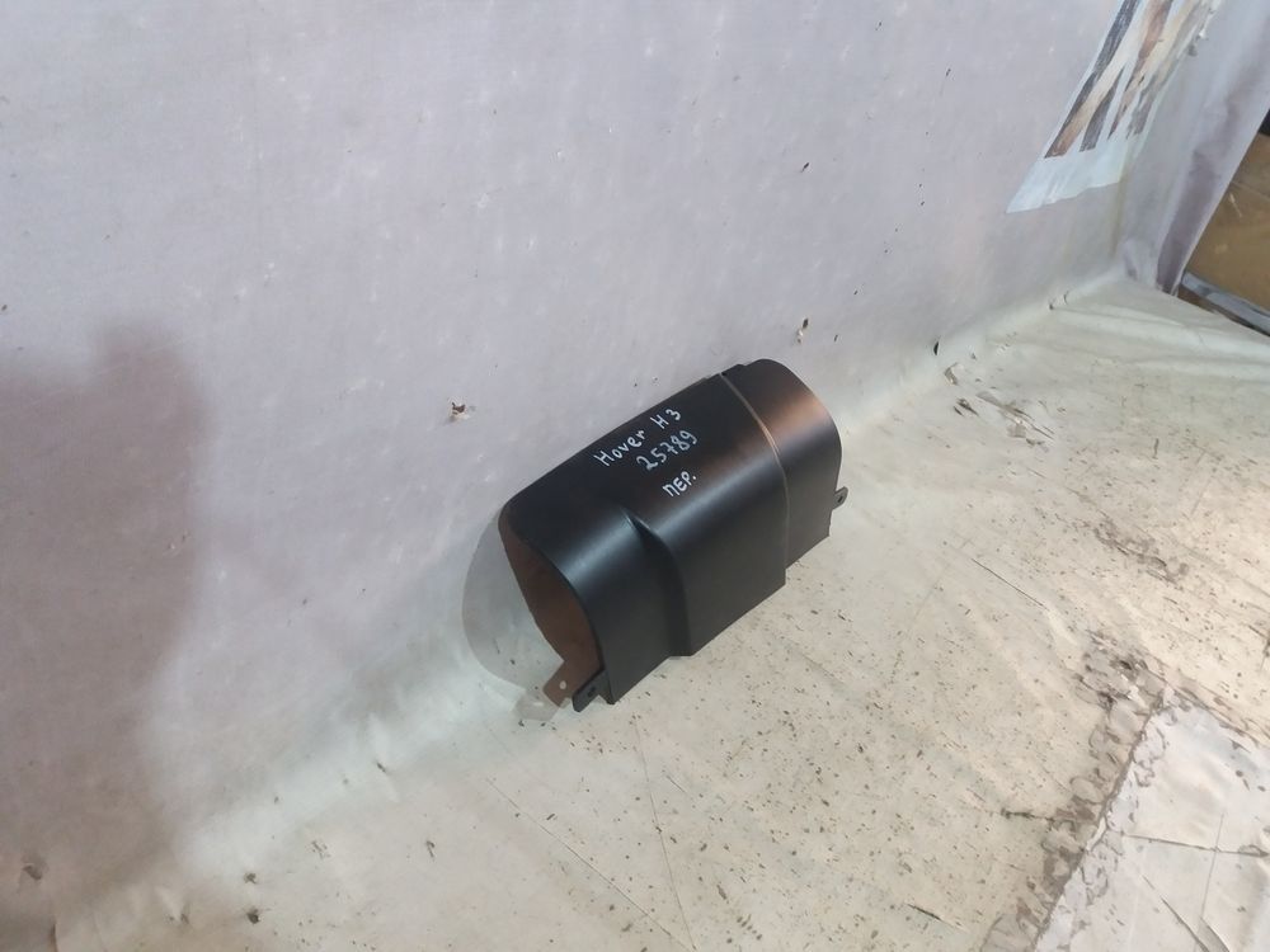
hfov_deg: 63.4
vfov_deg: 49.7
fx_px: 1027
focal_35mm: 28
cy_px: 476
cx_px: 635
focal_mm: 3.7
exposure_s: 1/25
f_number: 1.9
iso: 160
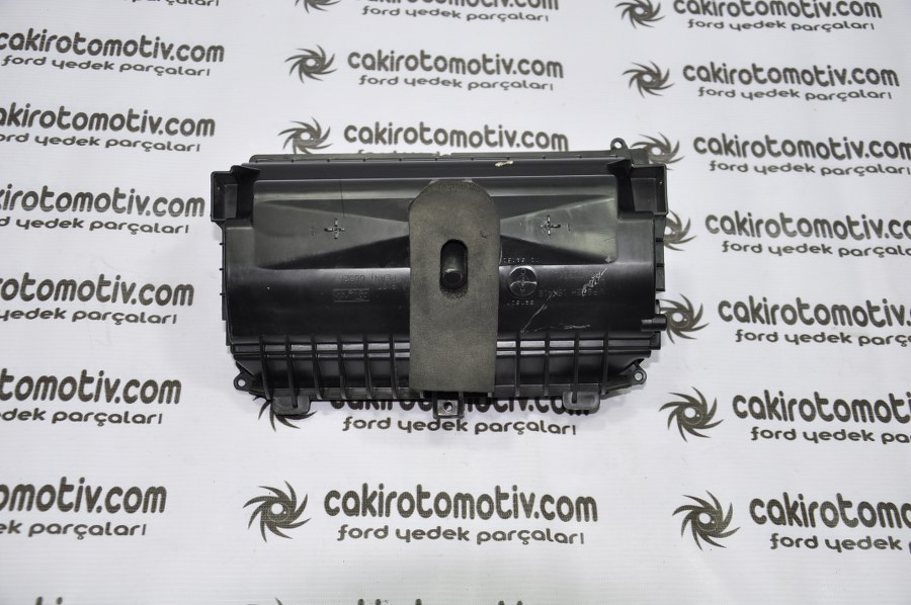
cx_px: 456
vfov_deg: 28.0
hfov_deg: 41.2
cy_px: 302
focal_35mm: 48
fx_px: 1213
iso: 200
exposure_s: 1/40
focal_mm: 32
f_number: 4.5
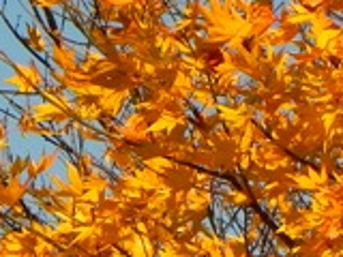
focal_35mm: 576
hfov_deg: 3.4
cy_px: 447
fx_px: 5707
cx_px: 322
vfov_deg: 2.6
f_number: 7.1
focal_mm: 28.8
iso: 160
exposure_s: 1/467
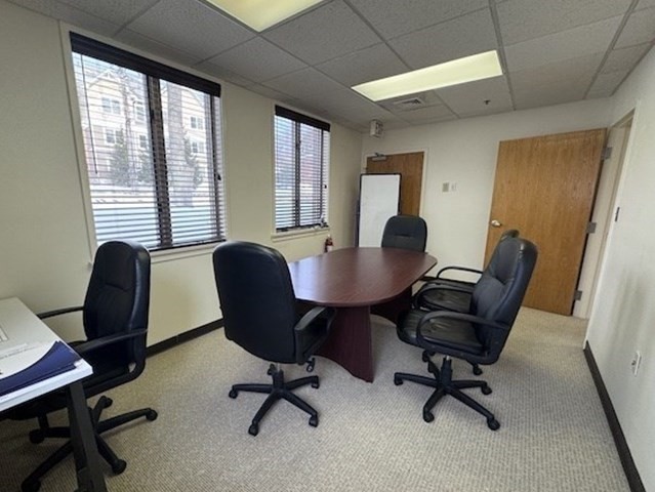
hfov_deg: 102.0
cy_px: 246
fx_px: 265
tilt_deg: -11.5
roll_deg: +0.5
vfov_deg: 85.7
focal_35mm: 14
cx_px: 328
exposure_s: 1/120
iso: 125
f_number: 2.2
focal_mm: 2.22
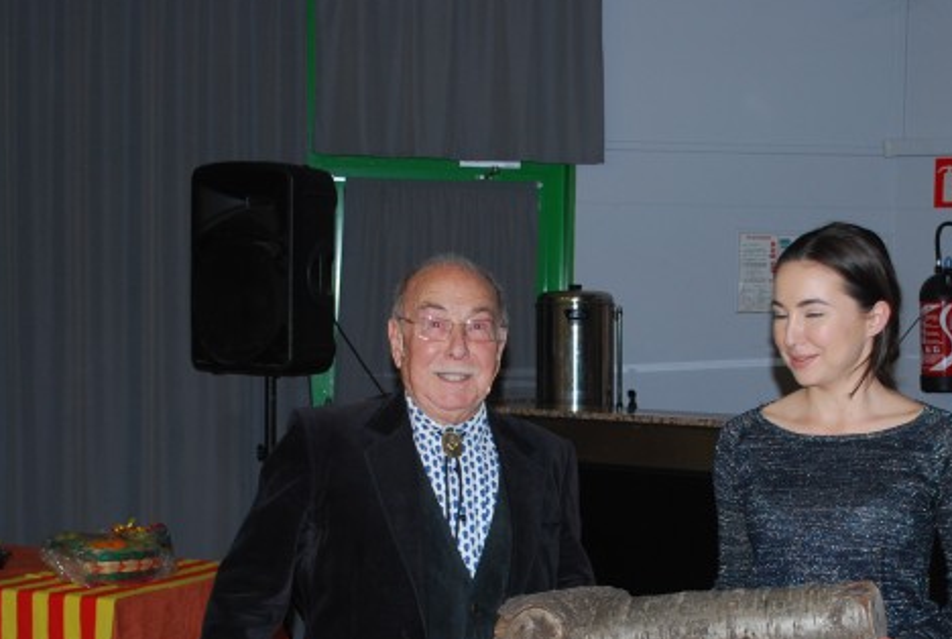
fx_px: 2040
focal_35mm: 77
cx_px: 608
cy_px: 500
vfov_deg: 17.7
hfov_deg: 26.2
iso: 250
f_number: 4.8
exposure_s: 1/60
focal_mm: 30
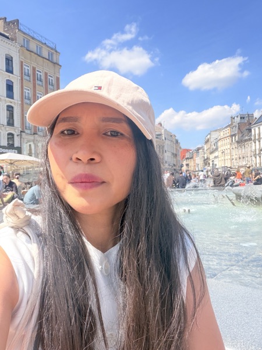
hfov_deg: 46.8
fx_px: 303
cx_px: 131
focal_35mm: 30
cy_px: 175
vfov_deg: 60.0
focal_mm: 2.71
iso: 40
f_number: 1.9
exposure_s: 1/468
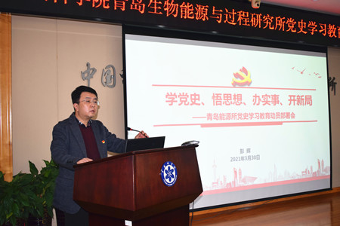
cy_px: 113
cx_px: 170
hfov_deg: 47.9
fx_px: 382
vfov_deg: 33.0
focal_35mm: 40
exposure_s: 1/100
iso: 800
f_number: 5
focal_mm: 27
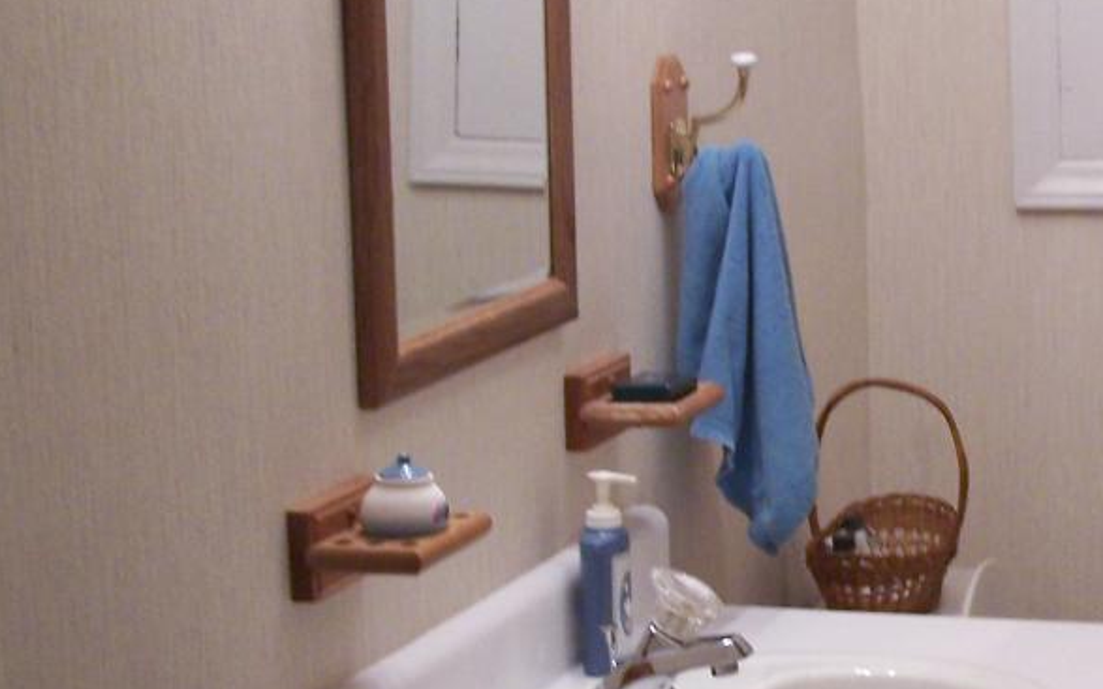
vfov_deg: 11.8
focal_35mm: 111
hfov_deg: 18.3
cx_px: 1077
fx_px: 3337
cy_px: 317
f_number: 3
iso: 140
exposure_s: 1/25
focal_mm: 8
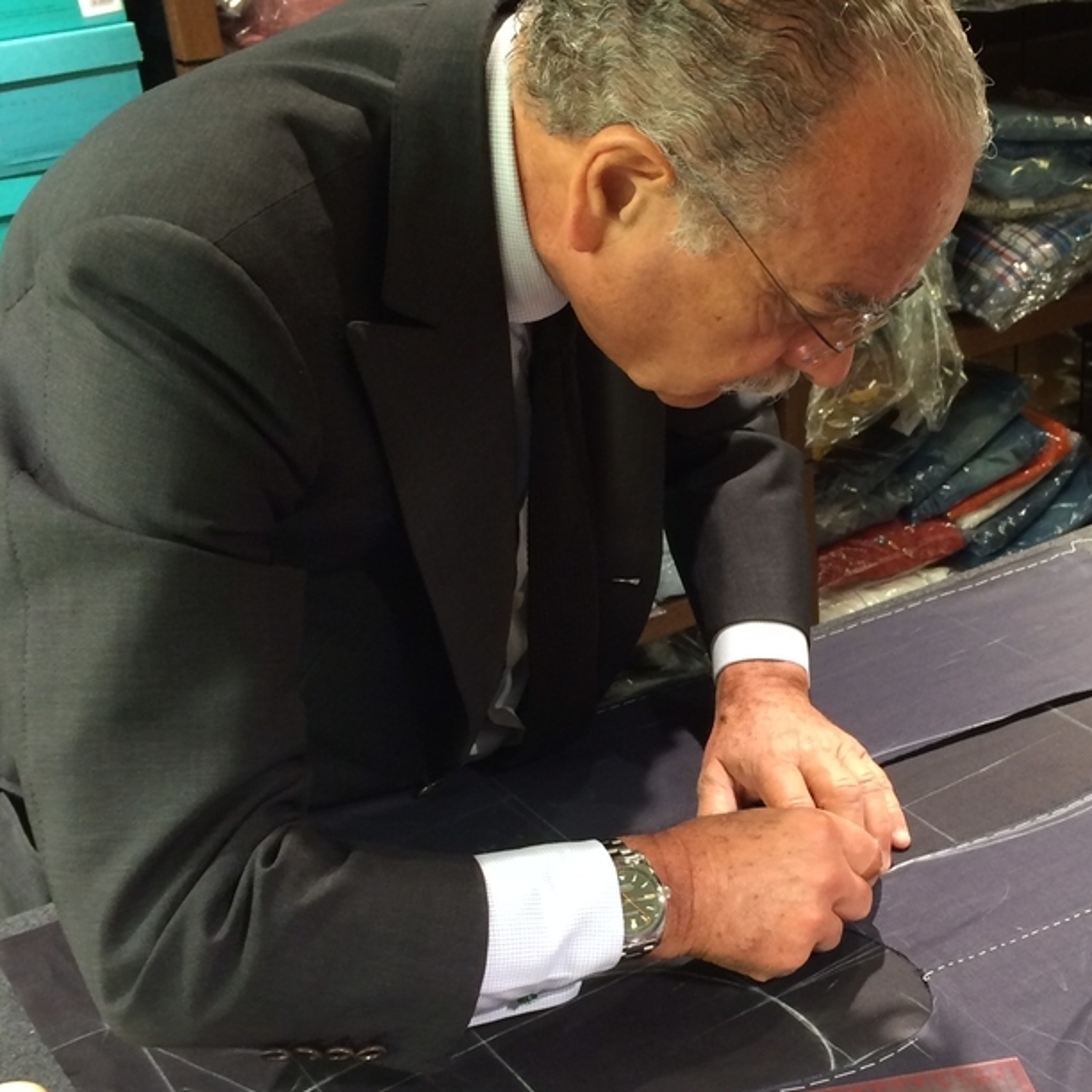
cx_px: 783
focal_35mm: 52
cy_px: 707
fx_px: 1856
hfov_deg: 32.3
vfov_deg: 32.6
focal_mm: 4.12
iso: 125
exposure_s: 1/30
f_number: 2.2
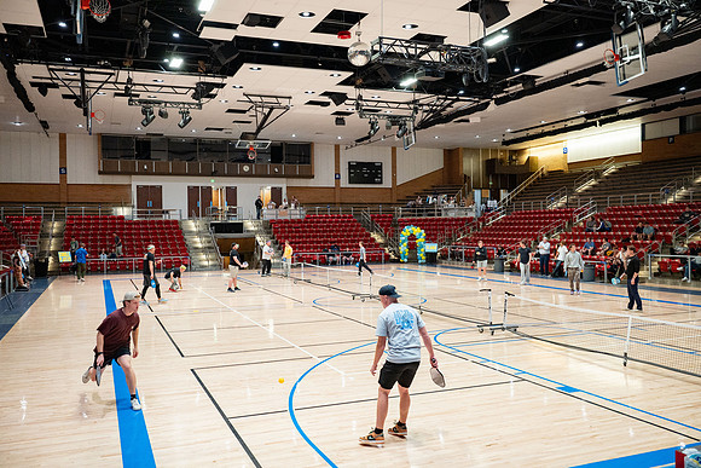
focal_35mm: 32
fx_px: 613
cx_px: 350
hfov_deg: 59.5
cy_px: 234
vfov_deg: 41.7
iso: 2000
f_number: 2.8
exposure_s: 1/400
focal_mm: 31.5
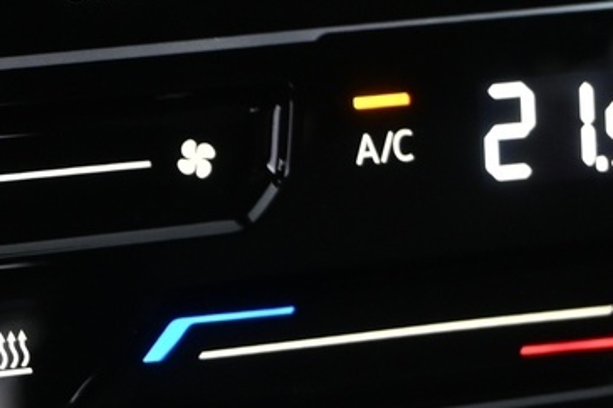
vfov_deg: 8.9
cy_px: 42
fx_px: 2608
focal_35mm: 153
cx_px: -163
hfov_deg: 13.0
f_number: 4.2
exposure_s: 1/6
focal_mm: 23
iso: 1000
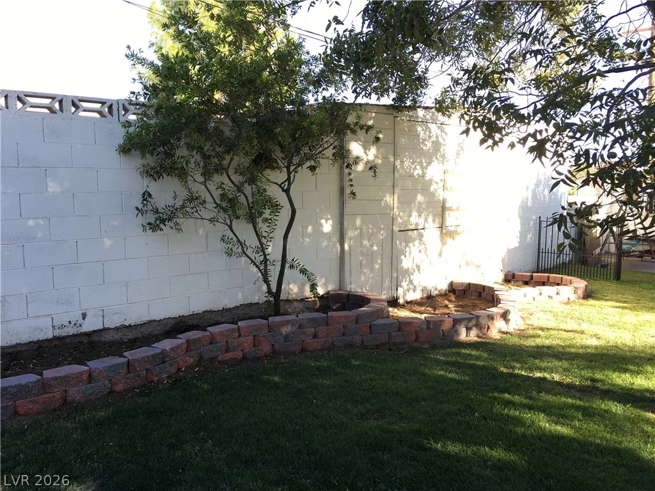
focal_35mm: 29
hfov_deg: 61.7
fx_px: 549
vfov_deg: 48.2
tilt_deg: -5.3
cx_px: 328
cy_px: 246
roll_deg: +0.9
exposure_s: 1/153
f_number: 2.2
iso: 25
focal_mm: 4.15
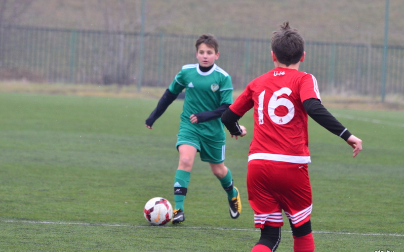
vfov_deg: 3.7
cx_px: 202
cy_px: 131
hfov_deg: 6.0
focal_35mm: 352
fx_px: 3874
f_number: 6.3
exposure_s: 1/500
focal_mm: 230
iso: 1600
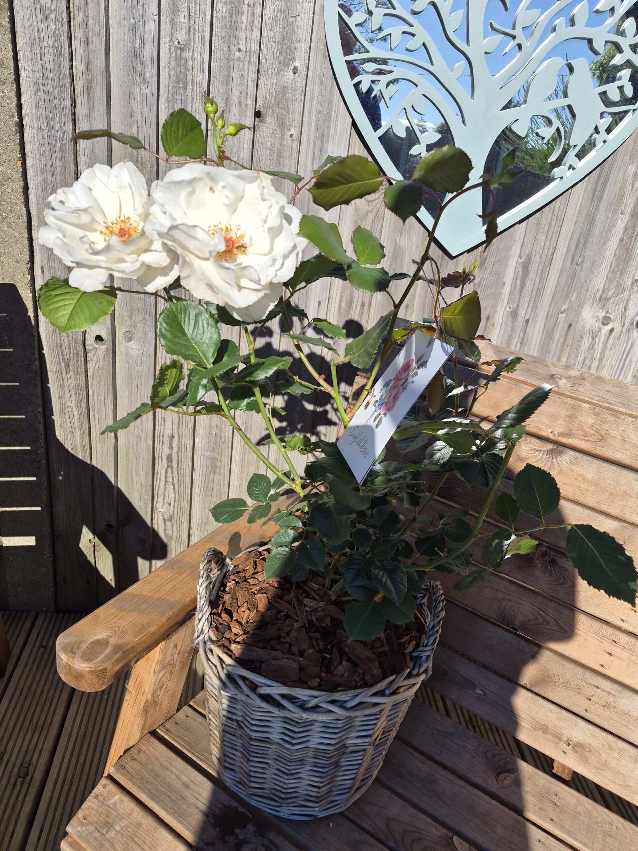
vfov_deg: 73.9
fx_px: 565
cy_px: 426
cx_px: 319
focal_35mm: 23
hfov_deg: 58.9
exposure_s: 1/6528
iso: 80
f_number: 1.8
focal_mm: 5.4
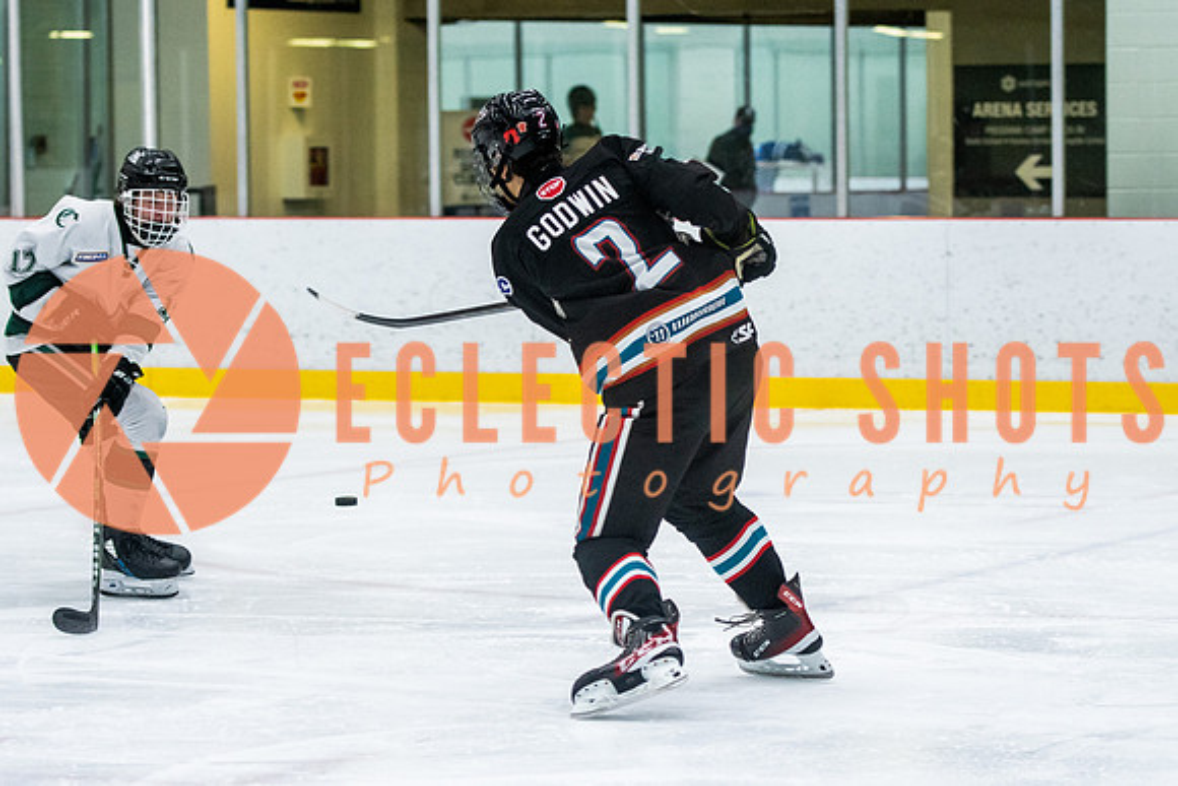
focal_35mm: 152
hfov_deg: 13.5
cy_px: 365
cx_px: 676
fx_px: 4974
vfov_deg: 9.0
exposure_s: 1/640
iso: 1600
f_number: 2.8
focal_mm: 86
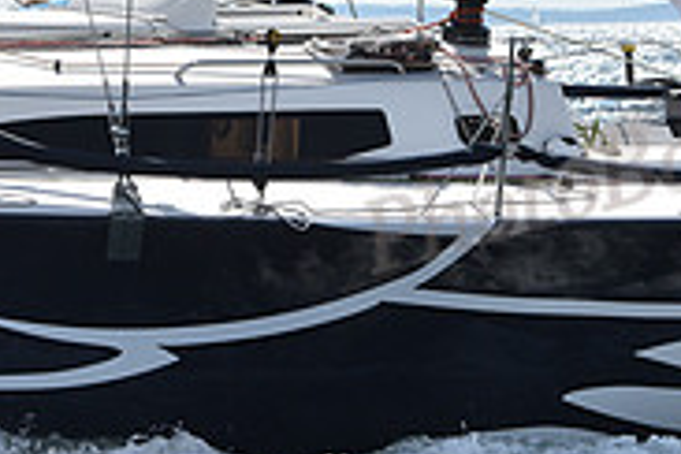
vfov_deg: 5.0
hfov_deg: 7.5
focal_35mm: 273
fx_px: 5164
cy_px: 35
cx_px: 175
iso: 320
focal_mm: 86
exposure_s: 1/1250
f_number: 8
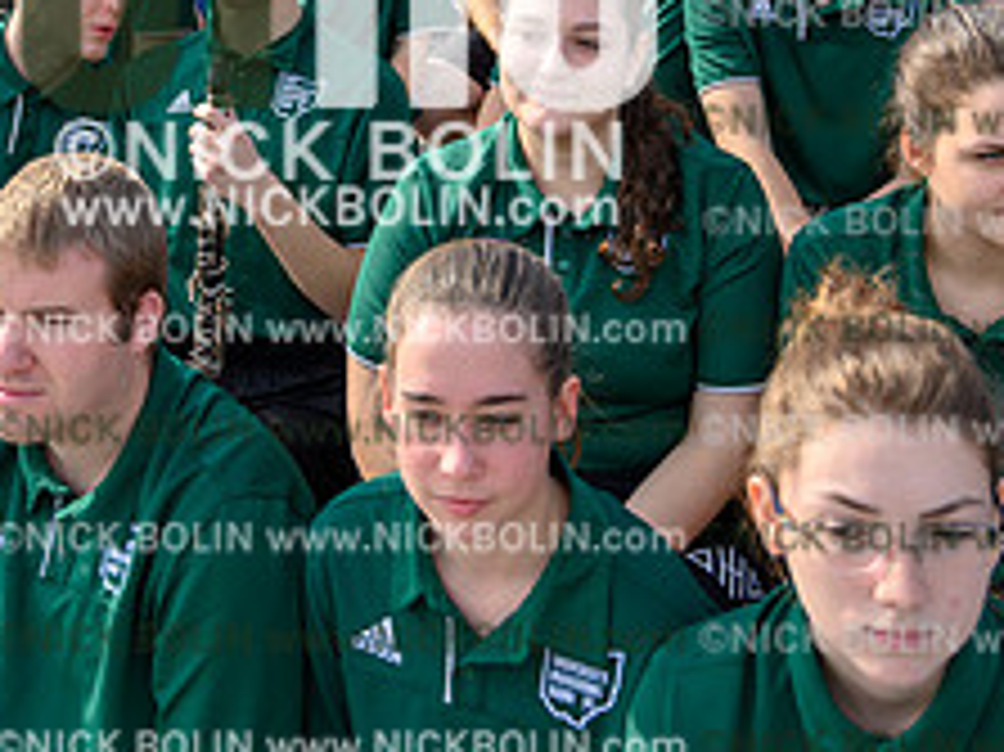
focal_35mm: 60
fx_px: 1739
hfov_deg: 31.9
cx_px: 338
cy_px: 16
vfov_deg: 23.5
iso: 125
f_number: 4
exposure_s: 1/640
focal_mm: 24
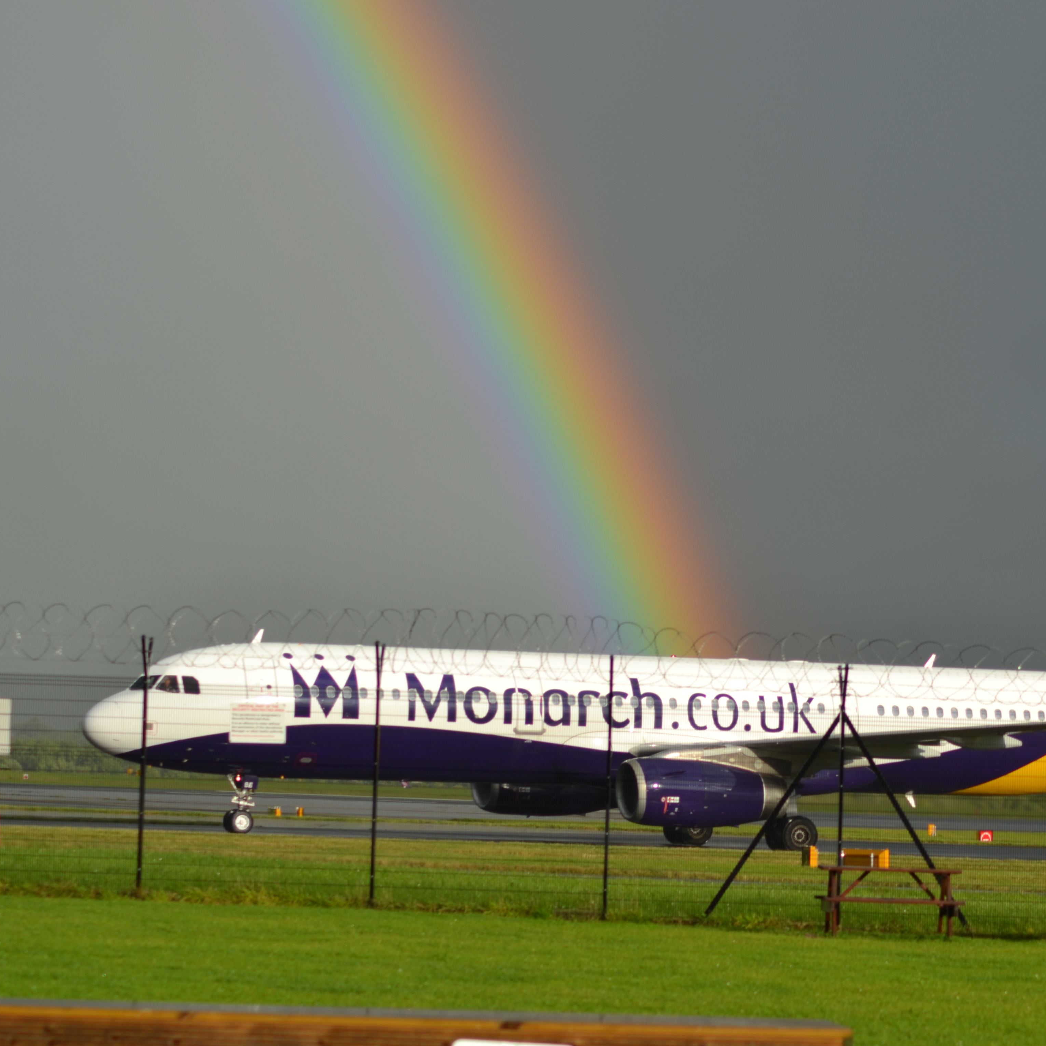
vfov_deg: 13.0
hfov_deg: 13.0
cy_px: 523
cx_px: 650
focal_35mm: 134
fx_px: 4581
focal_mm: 70
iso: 100
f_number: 5.6
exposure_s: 1/500
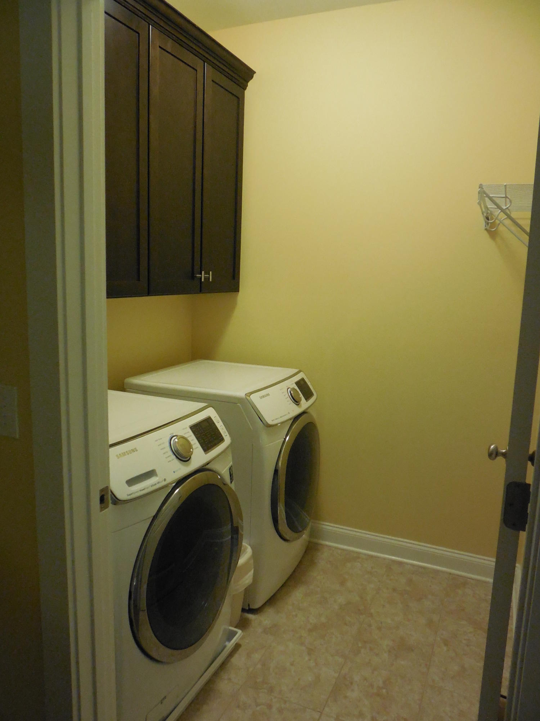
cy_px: 360
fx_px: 541
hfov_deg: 53.1
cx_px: 270
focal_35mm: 26
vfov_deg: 67.3
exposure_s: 1/60
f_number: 3.5
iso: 800
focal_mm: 4.6
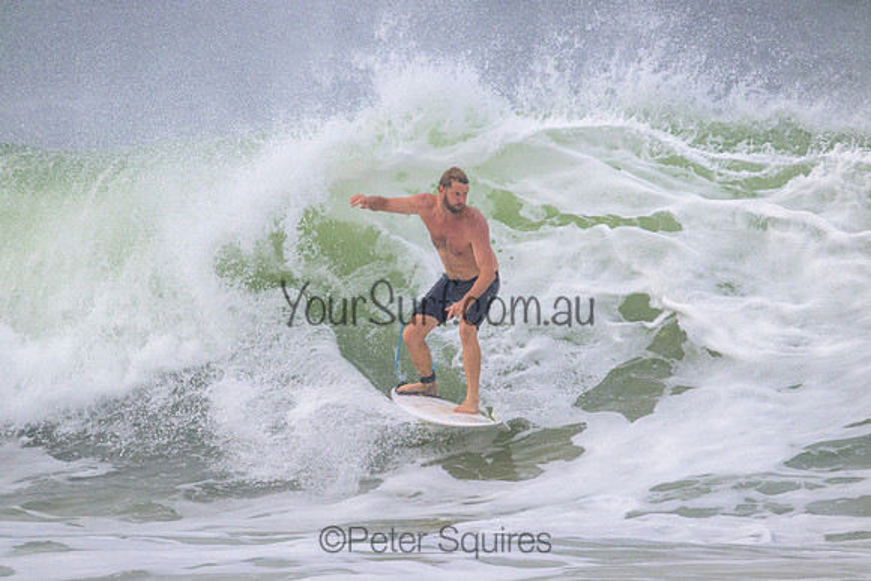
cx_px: 436
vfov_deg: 1.7
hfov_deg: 2.6
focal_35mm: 800
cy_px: 290
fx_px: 19359
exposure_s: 1/2000
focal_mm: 800
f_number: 11
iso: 1400
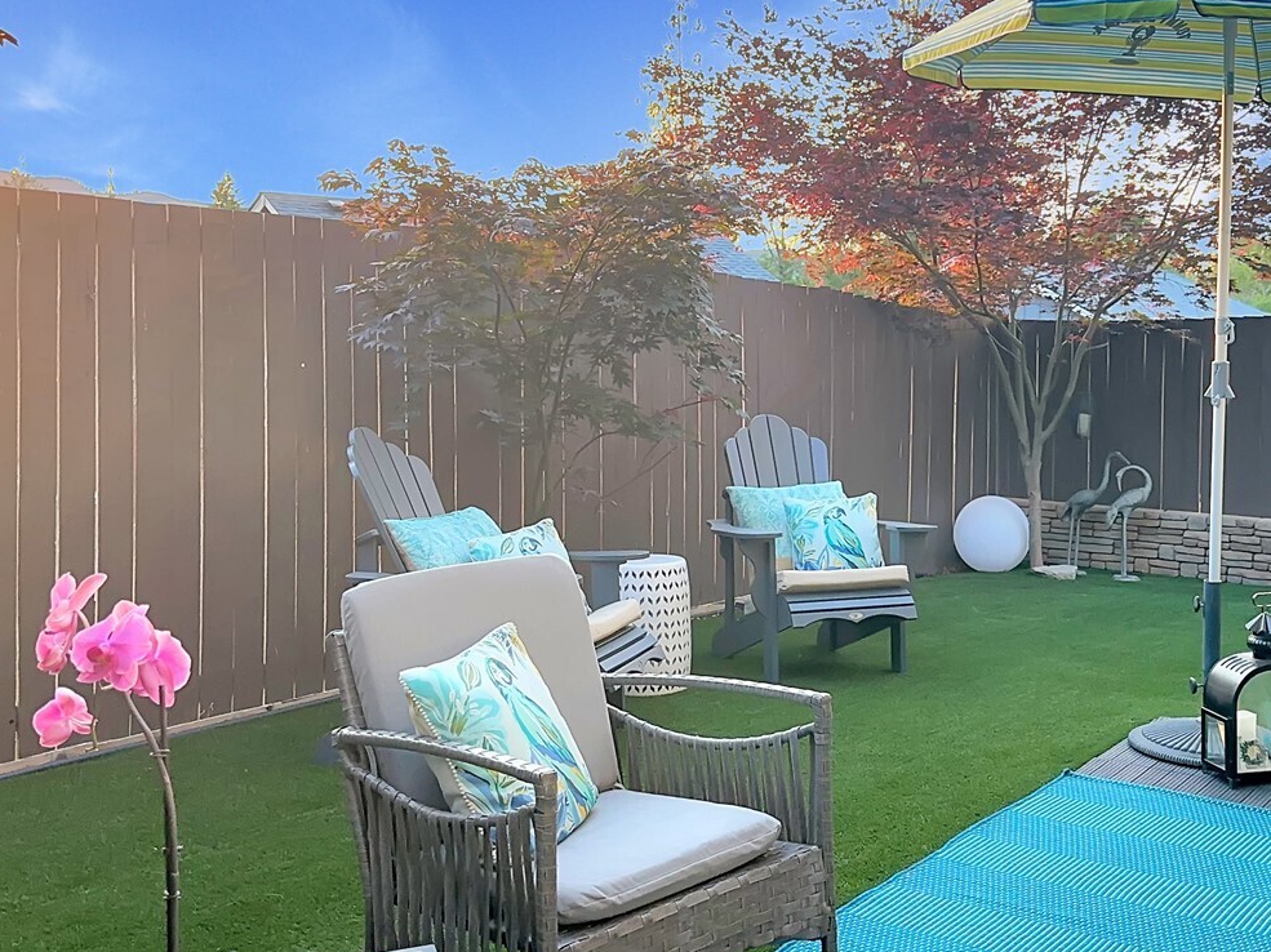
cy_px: 707
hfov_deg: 46.9
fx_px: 1431
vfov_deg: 36.0
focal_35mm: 39
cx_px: 871
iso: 125
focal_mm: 6.86
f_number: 1.78
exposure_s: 1/128
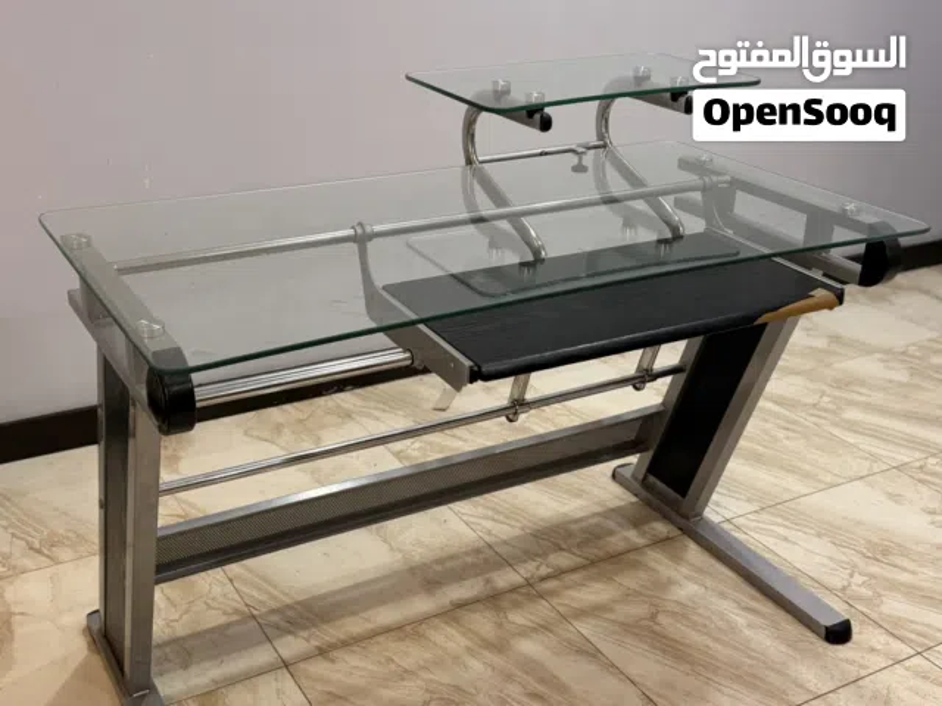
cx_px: 471
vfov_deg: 56.8
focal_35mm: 24
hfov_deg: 71.6
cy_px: 353
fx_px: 653
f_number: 1.78
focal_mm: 6.76
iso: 200
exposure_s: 1/50
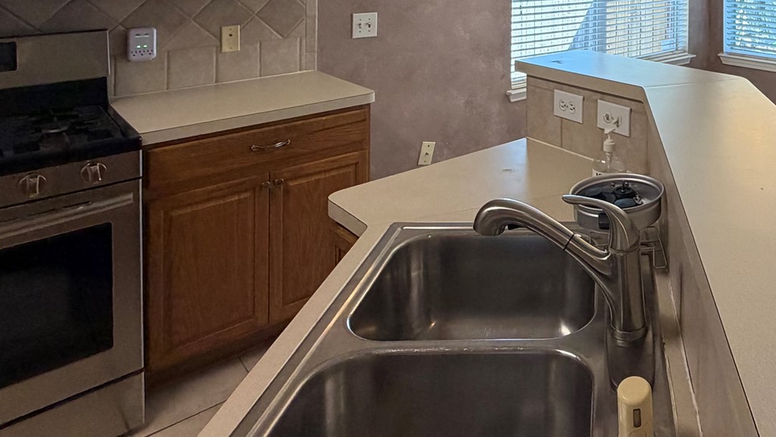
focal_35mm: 31
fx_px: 638
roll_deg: -1.7
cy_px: -44
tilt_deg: -0.8
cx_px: 634
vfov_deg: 33.0
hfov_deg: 57.4
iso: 160
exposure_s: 1/120
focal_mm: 2.22
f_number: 2.2
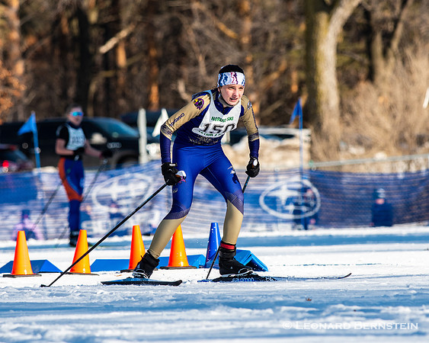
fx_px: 6638
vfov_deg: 3.0
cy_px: 166
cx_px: 196
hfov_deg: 3.7
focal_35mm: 523
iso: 400
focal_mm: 300
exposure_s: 1/2000
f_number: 6.3
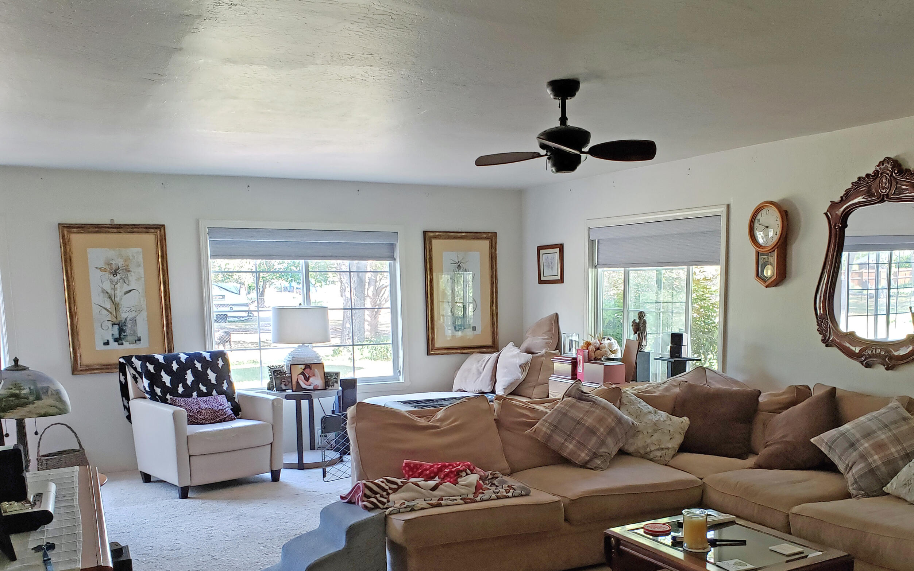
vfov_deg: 37.8
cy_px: 392
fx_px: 822
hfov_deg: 58.0
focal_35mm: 33
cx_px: 504
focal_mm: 4.3
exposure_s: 1/40
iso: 320
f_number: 2.4
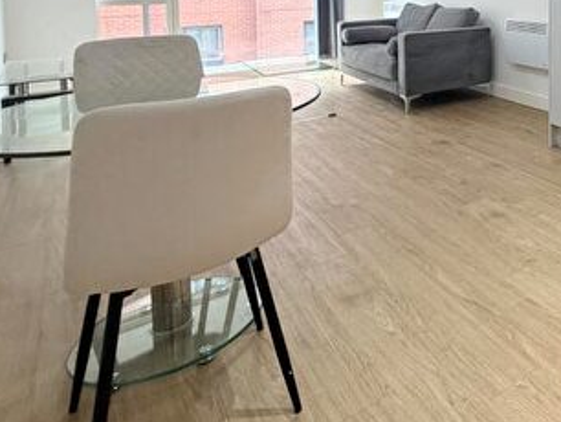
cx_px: 574
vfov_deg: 39.1
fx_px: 519
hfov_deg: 46.5
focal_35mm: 32
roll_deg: +0.6
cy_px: -1
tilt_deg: -1.4
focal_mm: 2.22
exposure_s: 1/100
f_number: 2.2
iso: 250
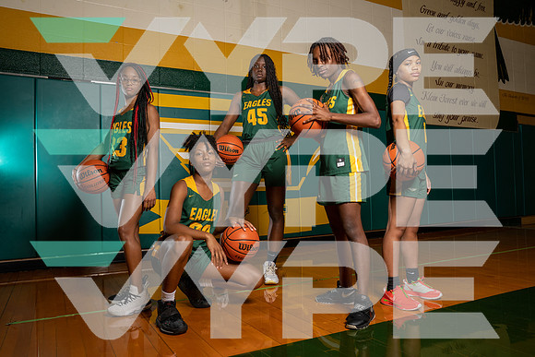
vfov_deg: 48.0
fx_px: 401
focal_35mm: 27
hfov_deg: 67.4
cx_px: 268
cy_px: 178
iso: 800
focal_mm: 27
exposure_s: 1/250
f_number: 9
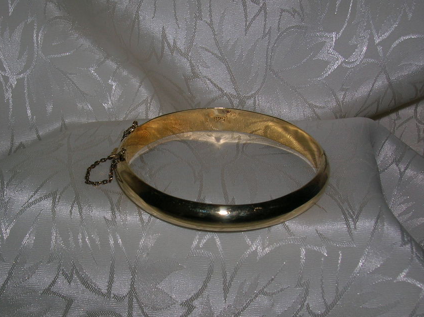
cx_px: 179
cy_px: 171
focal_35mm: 46
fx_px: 563
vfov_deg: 31.5
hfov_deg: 41.1
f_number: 5
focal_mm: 6.4
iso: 50
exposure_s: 1/60.1
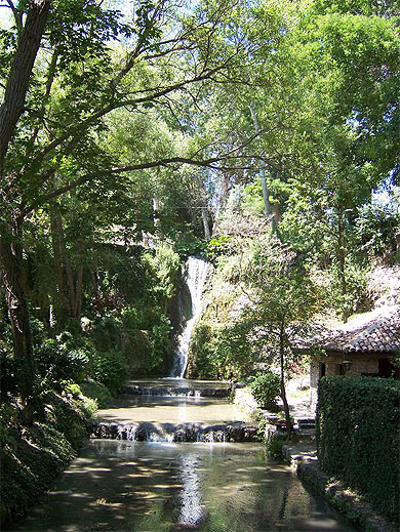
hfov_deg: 39.7
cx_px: 200
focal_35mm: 36
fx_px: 554
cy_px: 266
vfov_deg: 51.3
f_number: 2.8
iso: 80
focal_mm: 6
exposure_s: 1/200
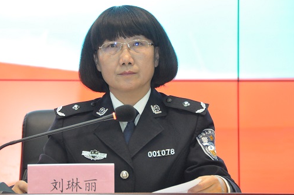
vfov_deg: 7.3
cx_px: 121
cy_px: 99
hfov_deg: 10.9
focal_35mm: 189
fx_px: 1537
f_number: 8
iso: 3200
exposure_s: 1/60
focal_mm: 105
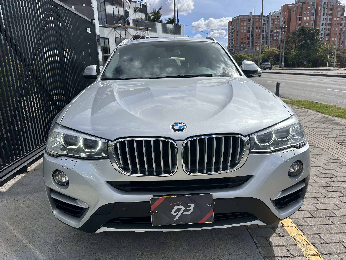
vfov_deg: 56.8
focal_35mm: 24
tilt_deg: -13.8
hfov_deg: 71.6
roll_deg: +1.4
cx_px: 173
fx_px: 240
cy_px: 130
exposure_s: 1/6623
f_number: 1.78
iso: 80
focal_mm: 6.86
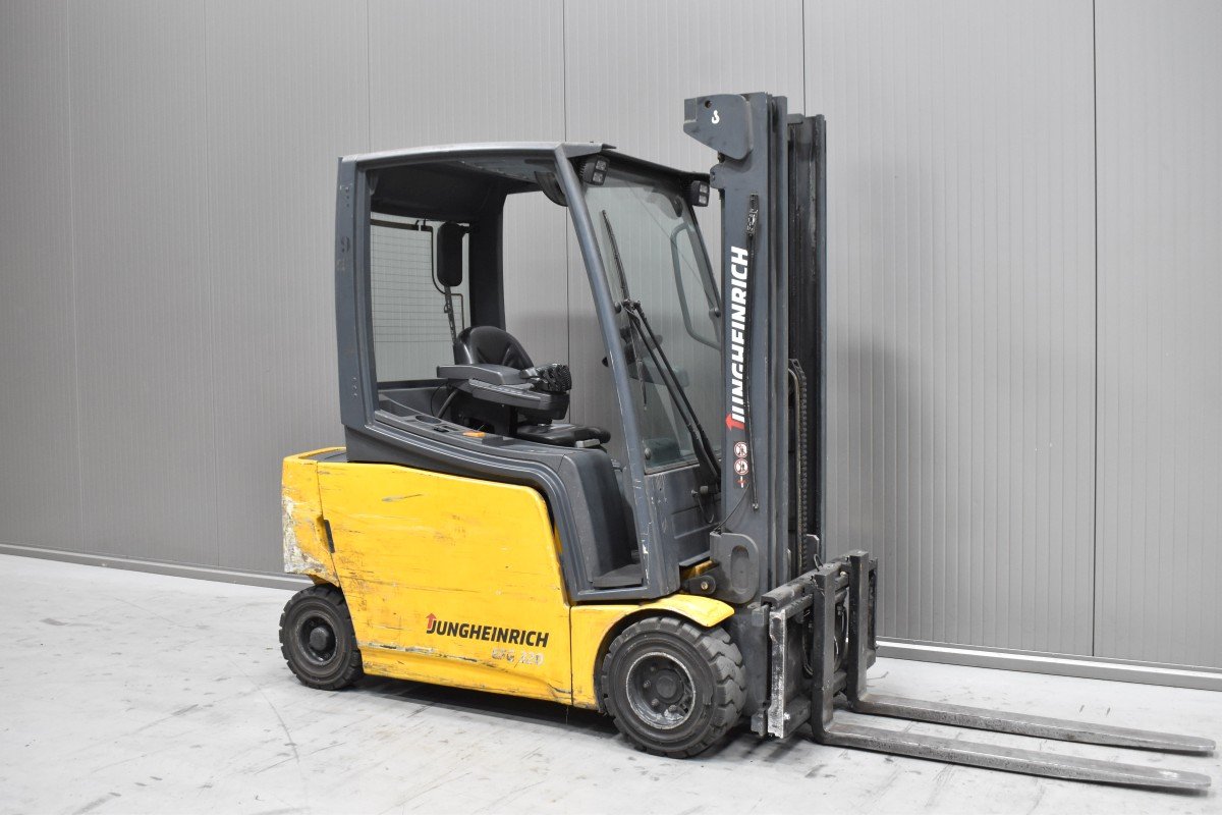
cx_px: 611
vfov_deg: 38.4
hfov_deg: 55.1
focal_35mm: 34
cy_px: 408
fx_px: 1171
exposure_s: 1/25
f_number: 5
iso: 1600
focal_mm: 23
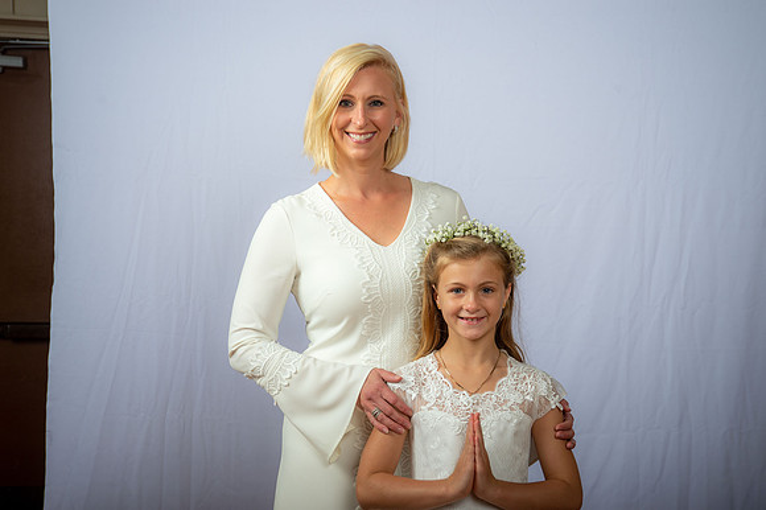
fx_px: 1233
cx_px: 383
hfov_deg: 34.5
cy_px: 255
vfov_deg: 23.4
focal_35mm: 58
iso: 250
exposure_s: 1/200
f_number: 6.3
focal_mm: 58
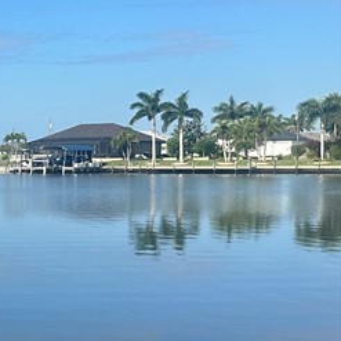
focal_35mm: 88
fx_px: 981
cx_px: -363
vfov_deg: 19.7
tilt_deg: -3.5
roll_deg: +0.2
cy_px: 210
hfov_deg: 15.4
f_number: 1.78
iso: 80
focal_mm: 6.86
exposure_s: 1/5263
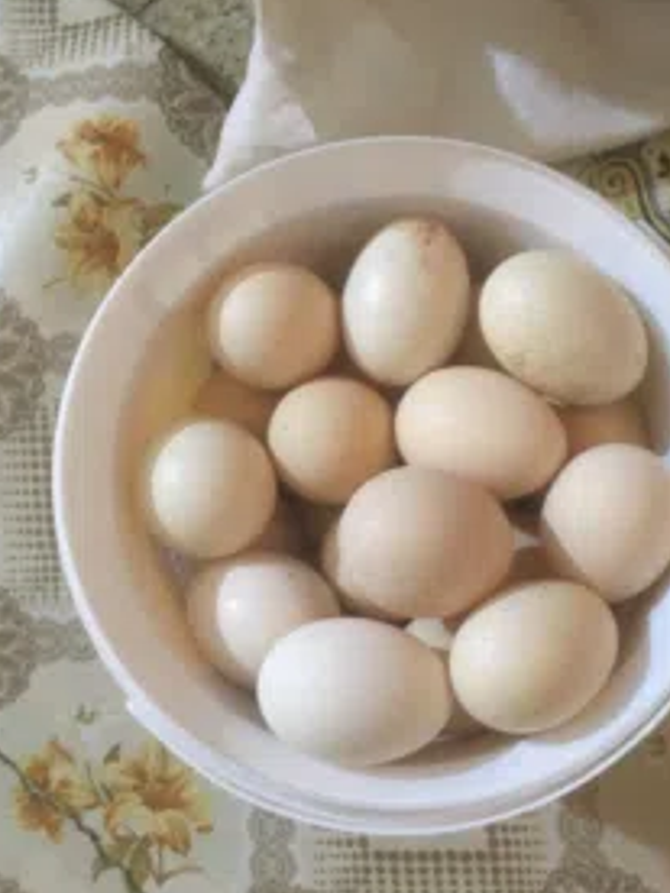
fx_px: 1084
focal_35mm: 42
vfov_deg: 44.8
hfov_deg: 34.2
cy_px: 482
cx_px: 411
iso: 200
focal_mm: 4.15
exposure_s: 1/20
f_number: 2.2
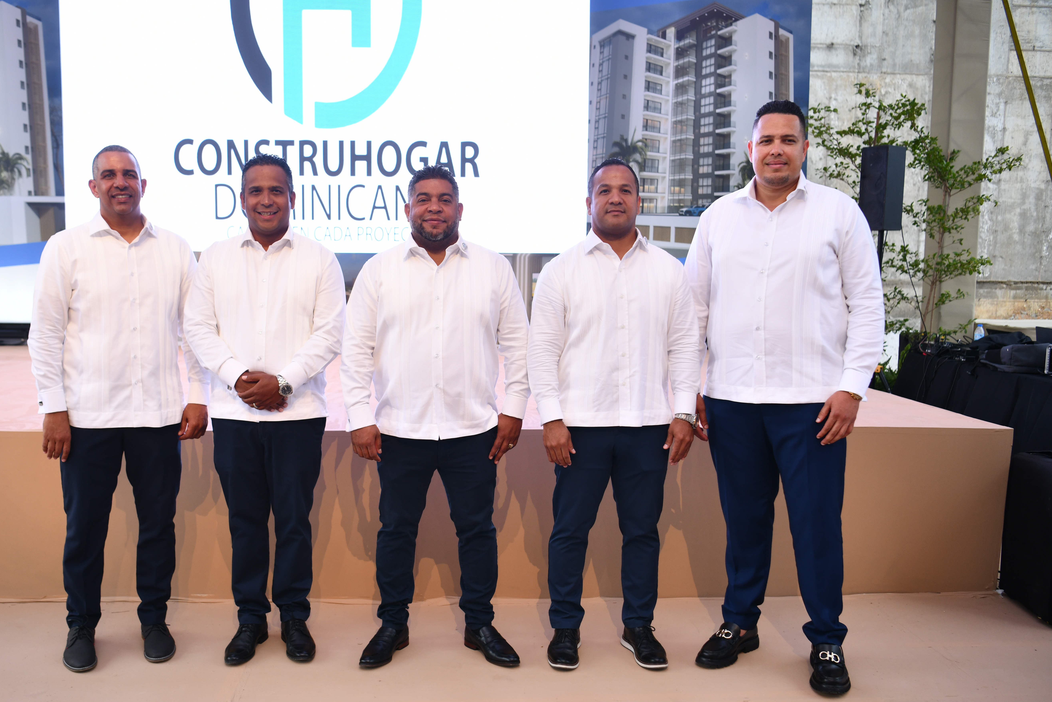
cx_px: 461
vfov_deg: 38.9
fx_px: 994
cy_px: 382
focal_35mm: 34
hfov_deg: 55.6
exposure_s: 1/160
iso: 320
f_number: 2.8
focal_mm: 29
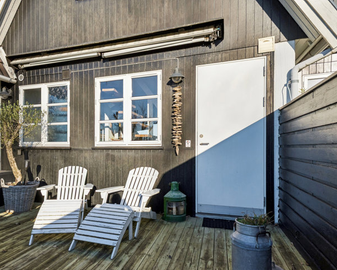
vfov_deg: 54.9
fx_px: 259
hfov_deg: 65.1
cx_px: 127
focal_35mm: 26
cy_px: 148
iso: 200
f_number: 8
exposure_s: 1/400
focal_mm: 14
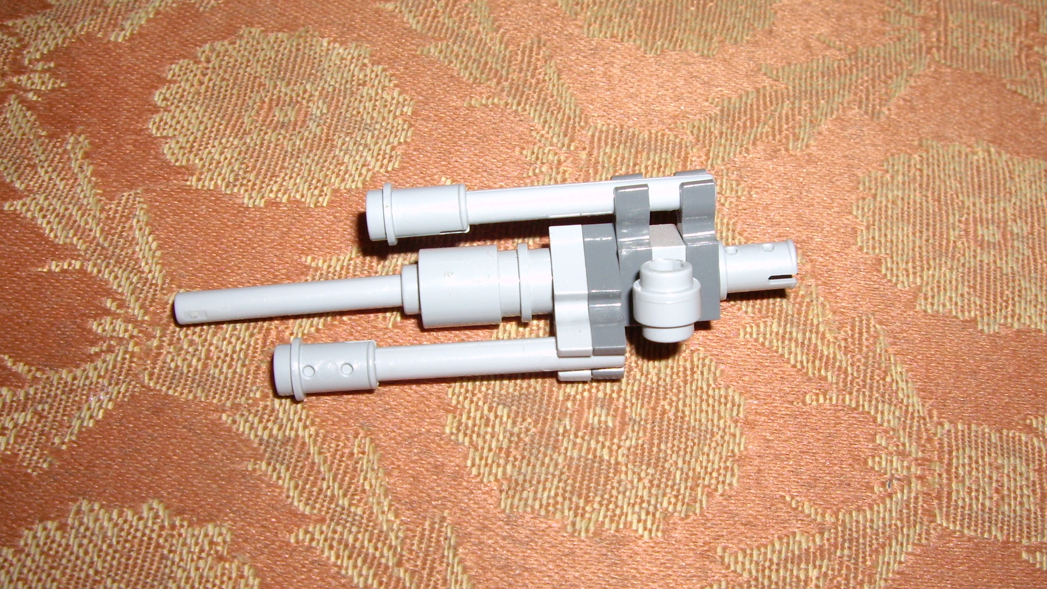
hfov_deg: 41.3
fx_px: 1388
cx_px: 519
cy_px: 339
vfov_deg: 23.9
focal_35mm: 50
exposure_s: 1/40
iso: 64
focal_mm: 6.2
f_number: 4.3
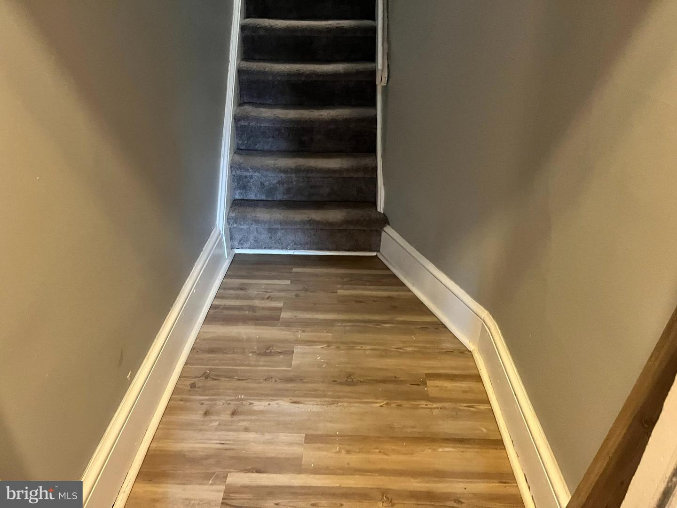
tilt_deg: -29.3
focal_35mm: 26
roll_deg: -0.2
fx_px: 508
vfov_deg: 53.1
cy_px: 254
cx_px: 338
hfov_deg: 67.3
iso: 800
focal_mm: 5.1
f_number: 1.6
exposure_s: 1/30
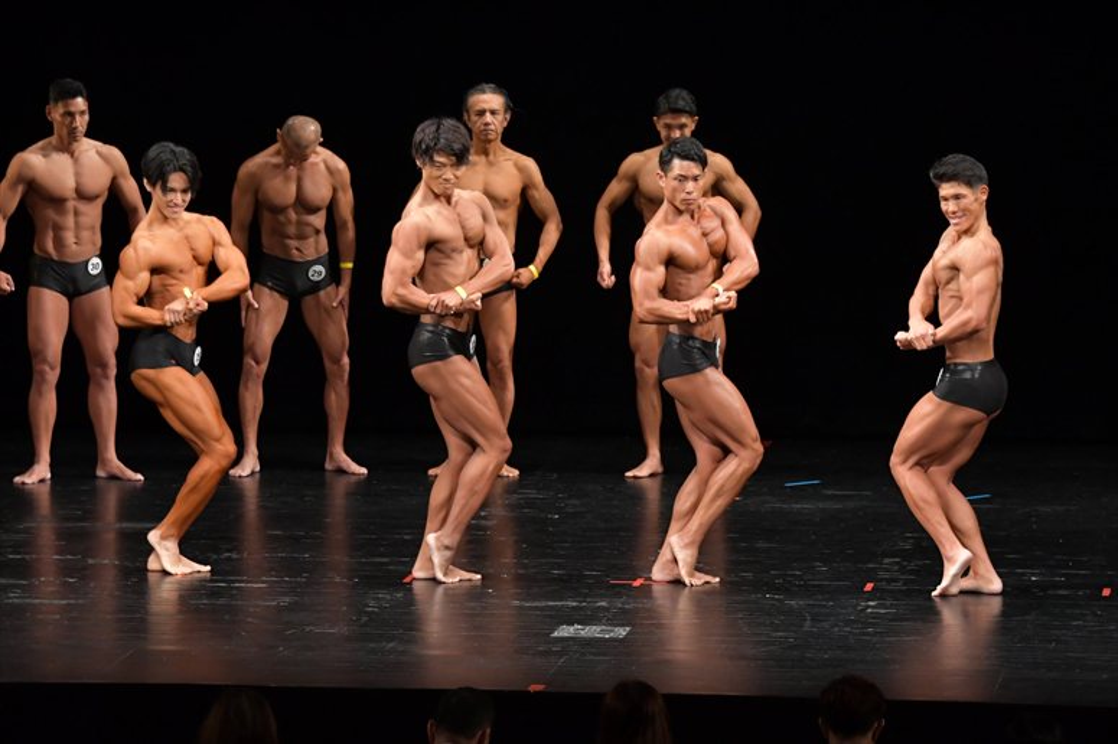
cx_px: 559
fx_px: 5805
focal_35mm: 187
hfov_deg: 11.0
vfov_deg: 7.3
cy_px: 372
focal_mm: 125
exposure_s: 1/400
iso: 3200
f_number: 5.6
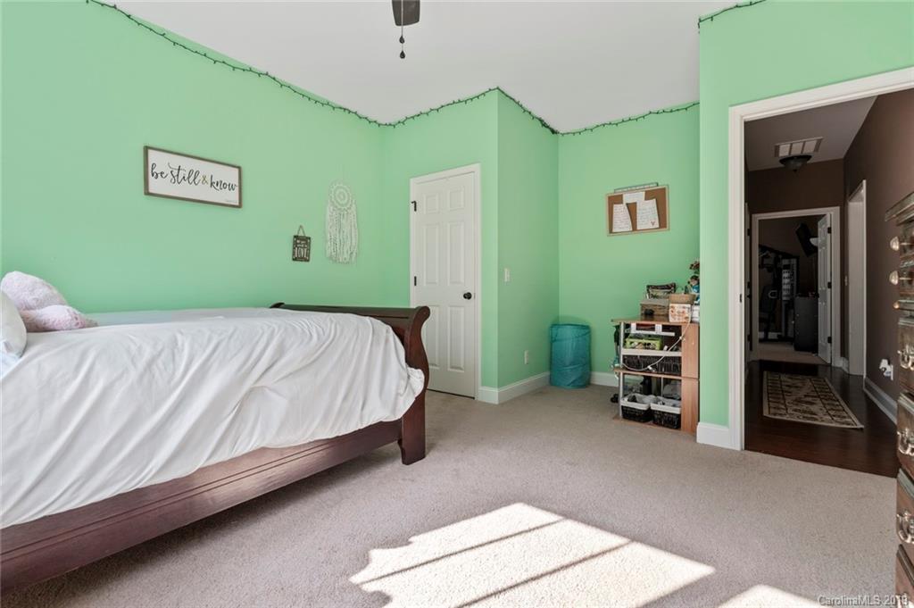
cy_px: 304
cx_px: 457
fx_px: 406
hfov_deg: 96.8
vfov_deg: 73.7
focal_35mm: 16
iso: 200
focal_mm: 16
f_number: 8
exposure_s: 1/13
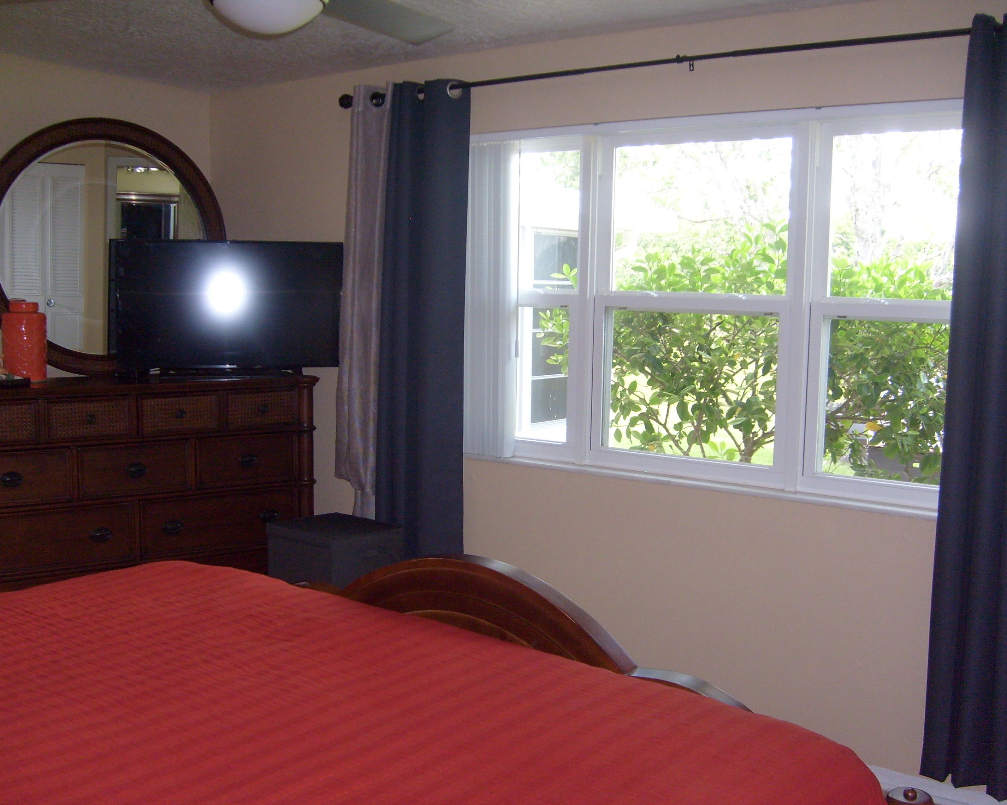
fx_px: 1103
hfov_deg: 49.1
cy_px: 405
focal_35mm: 37
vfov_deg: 40.1
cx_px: 509
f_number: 2.8
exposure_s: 1/45
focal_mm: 5.8
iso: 100
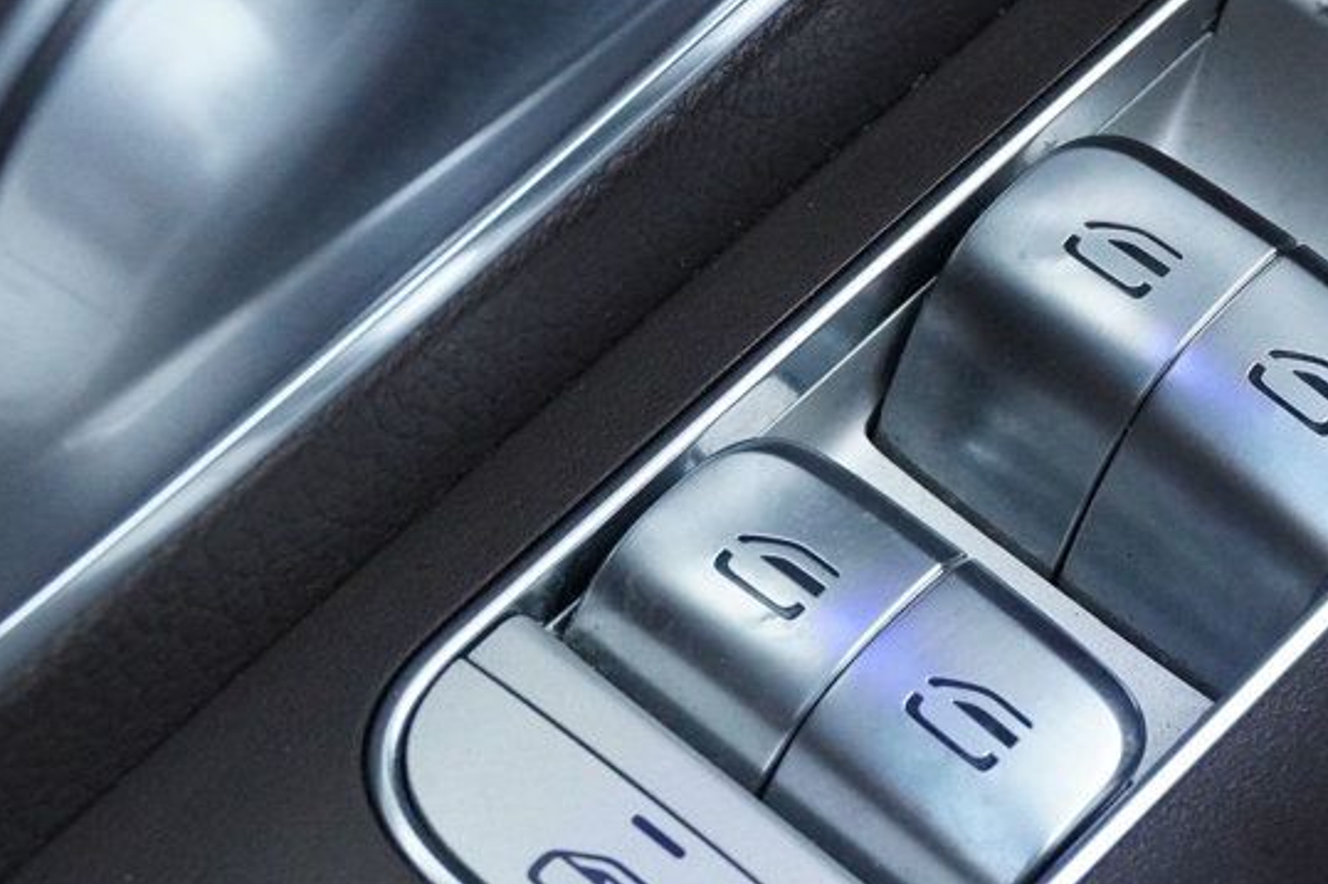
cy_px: 344
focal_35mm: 117
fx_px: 4311
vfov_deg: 11.7
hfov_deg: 17.3
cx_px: 1135
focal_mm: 41
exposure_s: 1/250
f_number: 9
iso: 6400
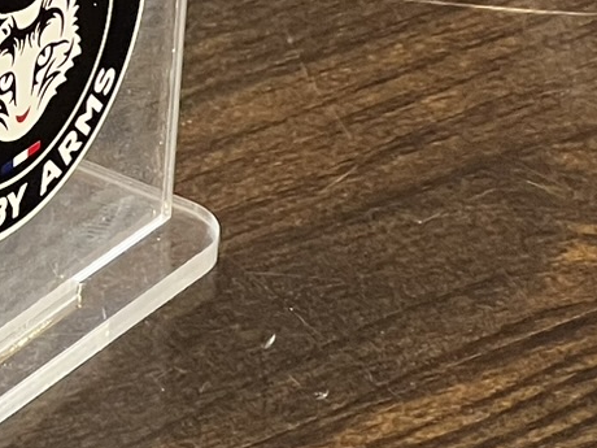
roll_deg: +2.3
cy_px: -23
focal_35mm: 343
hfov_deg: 5.7
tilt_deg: -28.9
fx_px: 5916
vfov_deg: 4.3
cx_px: -493
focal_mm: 9
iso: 125
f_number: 2.8
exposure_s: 1/100
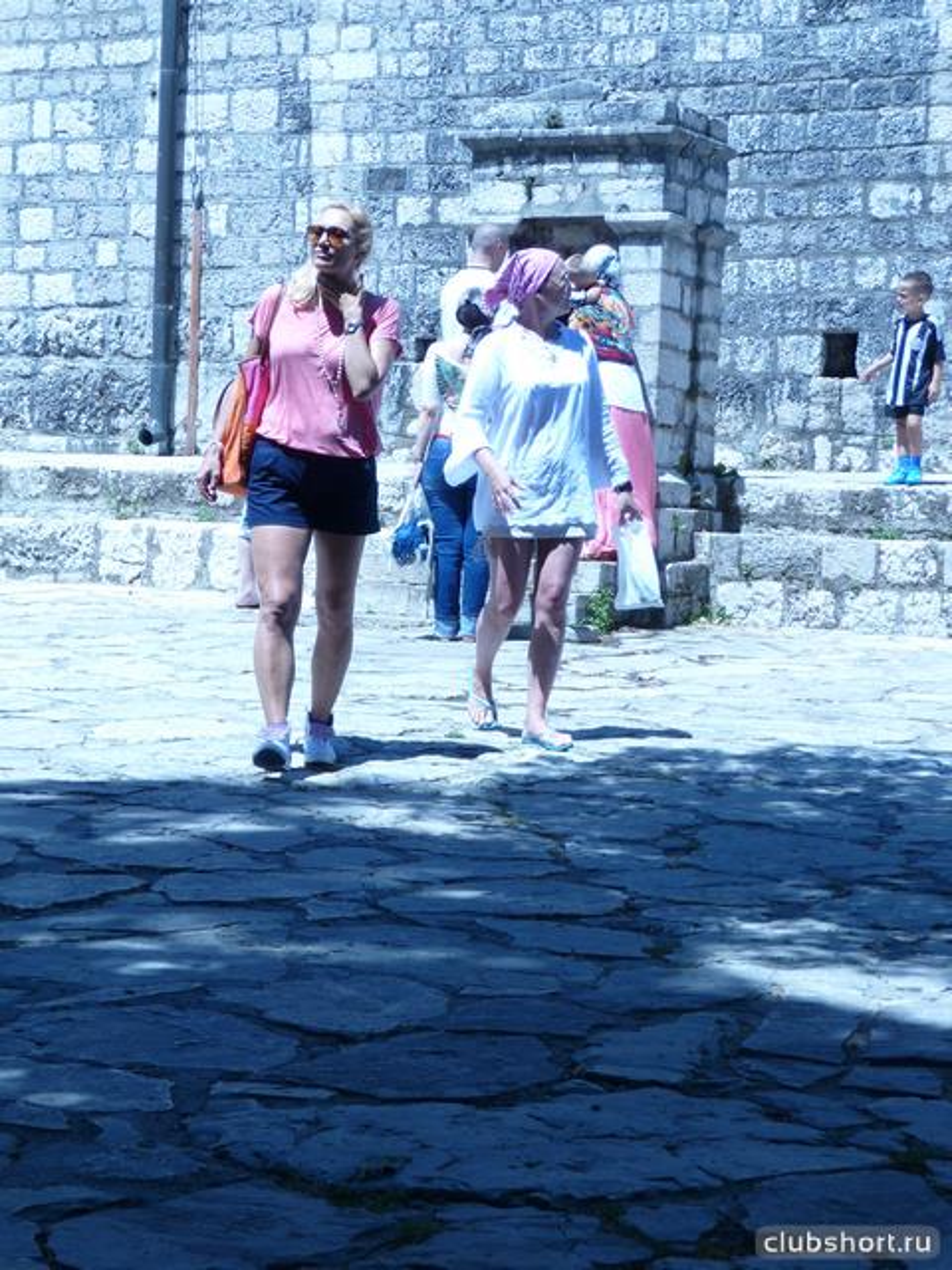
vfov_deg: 21.1
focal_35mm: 93
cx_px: 476
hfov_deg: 15.9
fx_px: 3410
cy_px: 635
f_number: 4.7
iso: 100
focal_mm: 14.2
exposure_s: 1/320
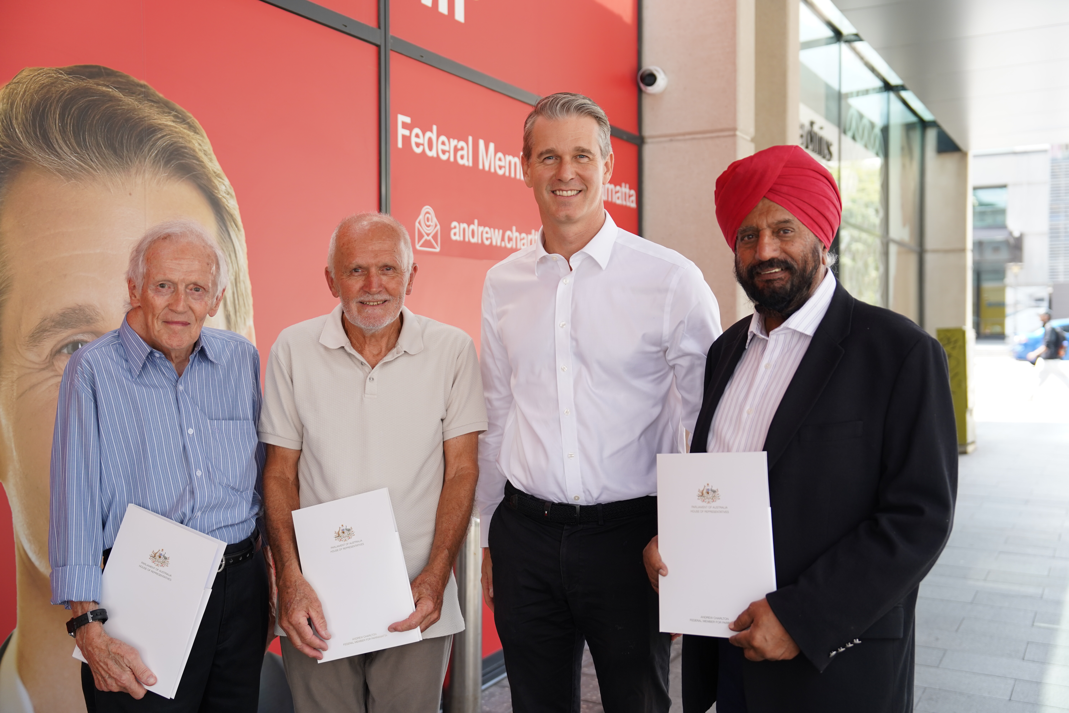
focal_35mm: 38
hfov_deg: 50.7
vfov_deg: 35.1
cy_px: 356
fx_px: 1128
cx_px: 534
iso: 250
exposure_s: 1/250
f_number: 2.8
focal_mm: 38
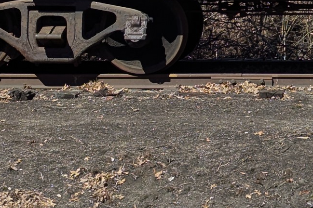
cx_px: 404
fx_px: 1712
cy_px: -152
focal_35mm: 197
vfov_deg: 6.8
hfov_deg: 10.2
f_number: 1.85
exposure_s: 1/3300
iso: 48
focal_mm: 6.81
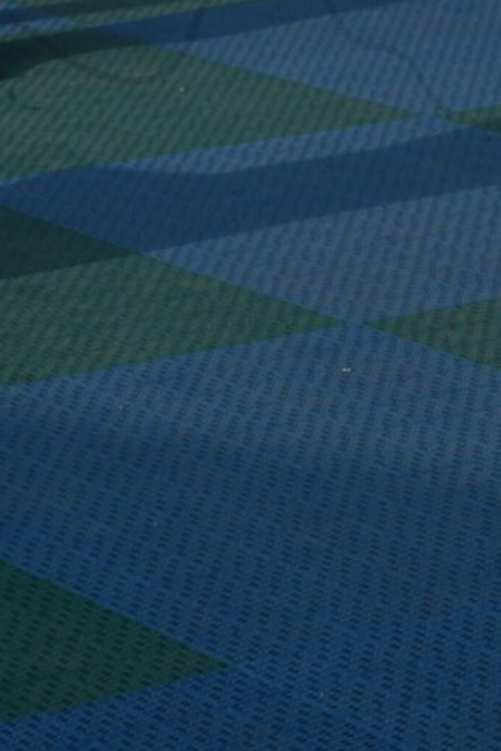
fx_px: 4109
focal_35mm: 197
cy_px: -35
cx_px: -173
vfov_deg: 10.3
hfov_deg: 6.9
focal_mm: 70
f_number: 16
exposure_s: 1/125
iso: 200
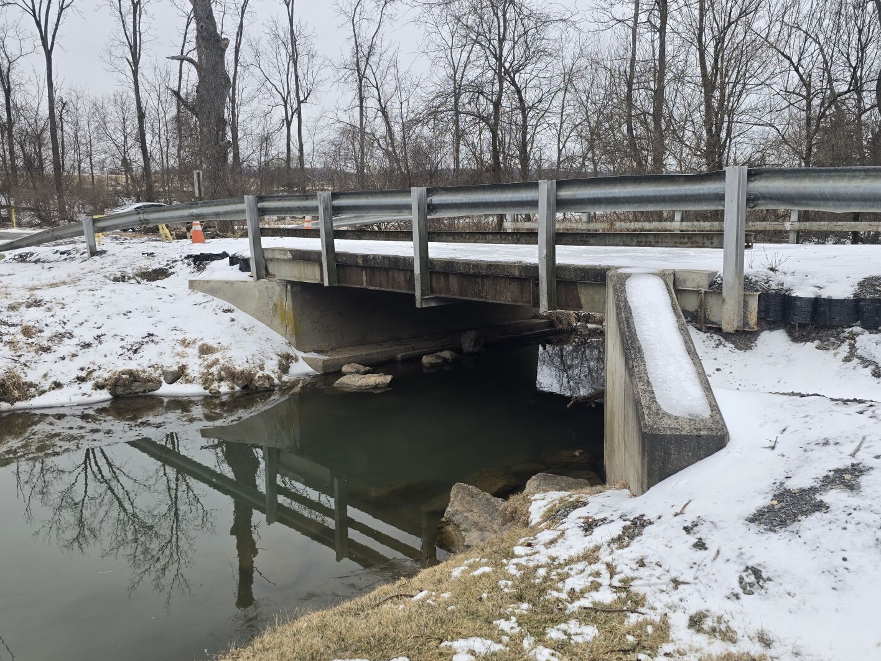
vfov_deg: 51.3
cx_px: 480
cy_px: 319
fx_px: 687
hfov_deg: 65.2
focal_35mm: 27
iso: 12
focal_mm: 6.3
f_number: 1.7
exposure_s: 1/180
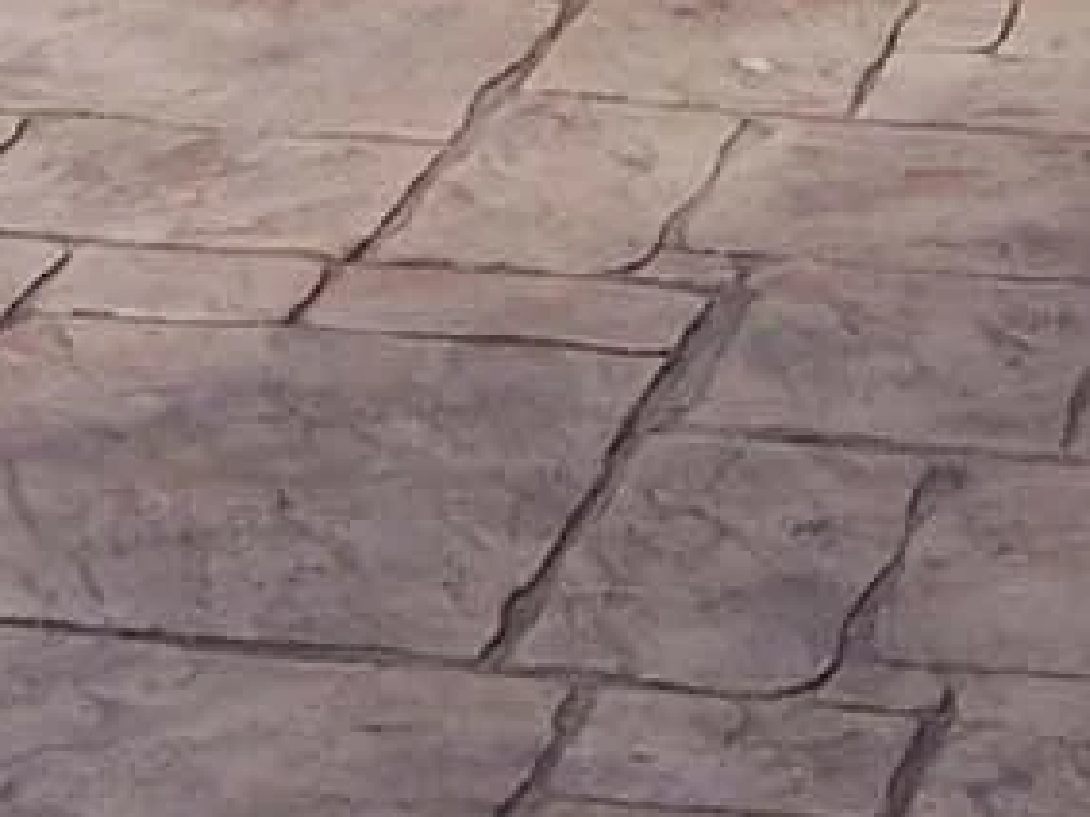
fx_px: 5382
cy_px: -73
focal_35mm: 171
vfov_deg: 8.6
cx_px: 156
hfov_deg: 11.5
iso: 80
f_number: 3.4
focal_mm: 5.5
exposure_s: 1/500
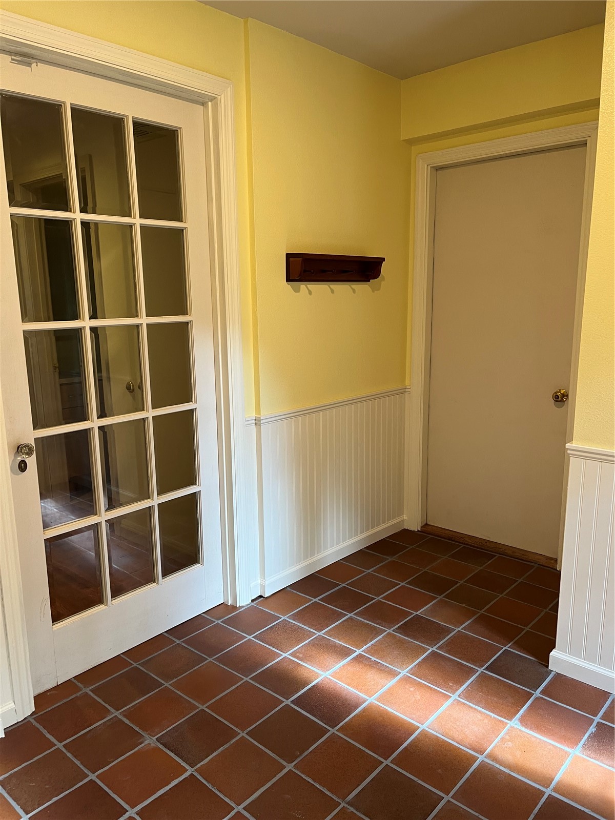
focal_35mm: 26
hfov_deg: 53.1
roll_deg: +1.0
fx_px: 616
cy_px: 410
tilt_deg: -10.7
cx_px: 308
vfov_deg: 67.3
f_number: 1.6
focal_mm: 5.1
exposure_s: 1/60
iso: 80
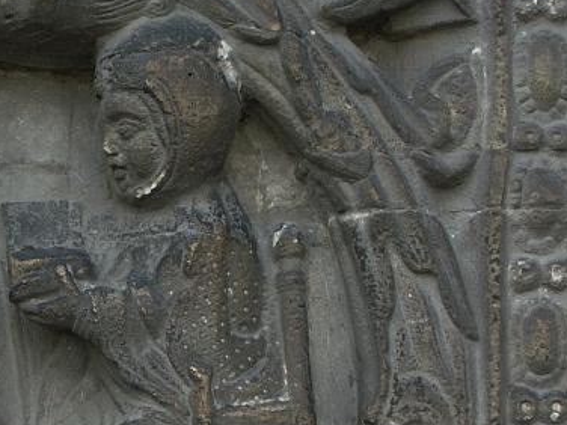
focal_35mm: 136
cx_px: -6
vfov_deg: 10.9
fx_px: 2228
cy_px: 344
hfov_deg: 14.3
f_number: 4
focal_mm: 12.88
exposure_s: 1/125
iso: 64
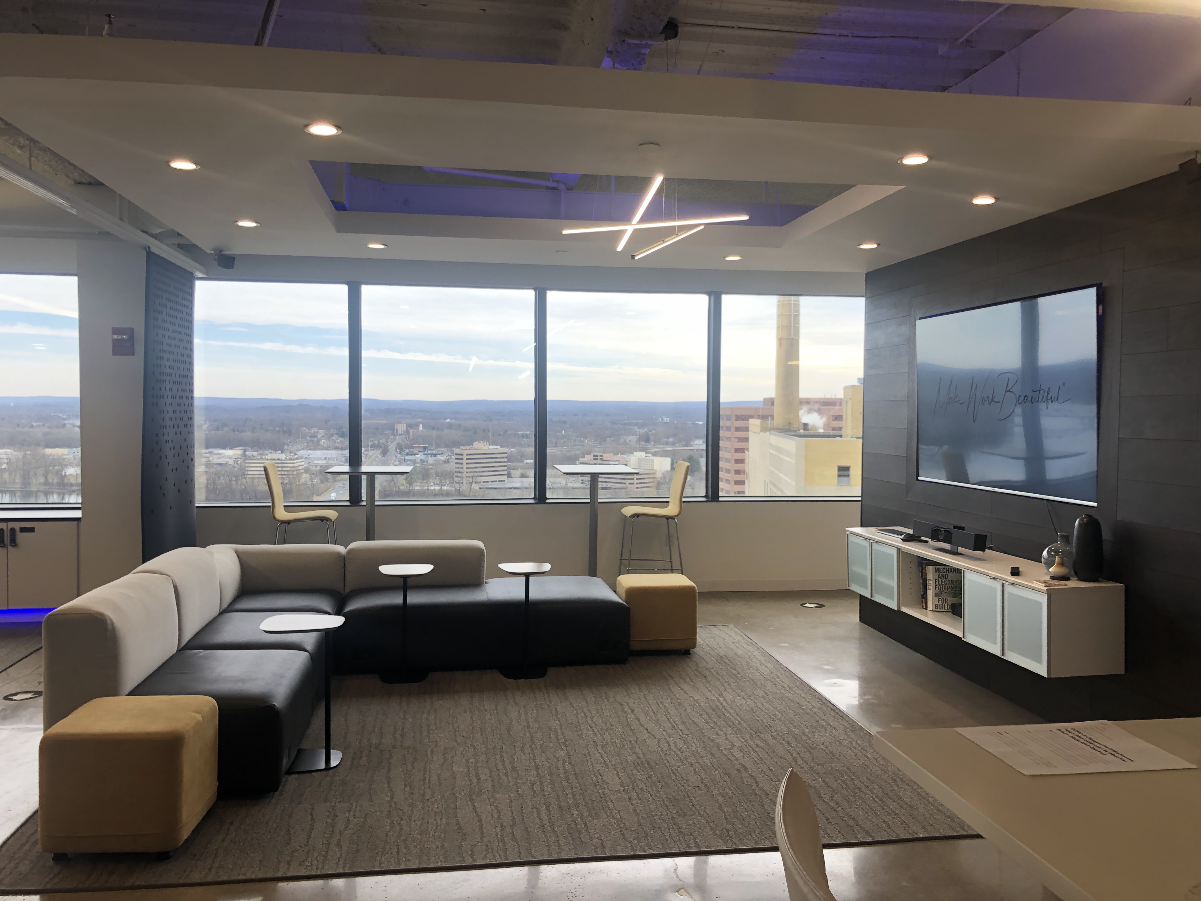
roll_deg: -0.4
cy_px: 450
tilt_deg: -2.7
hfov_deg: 63.4
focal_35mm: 28
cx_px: 600
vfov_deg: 49.7
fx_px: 971
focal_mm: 3.99
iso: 64
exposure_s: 1/120
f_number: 1.8
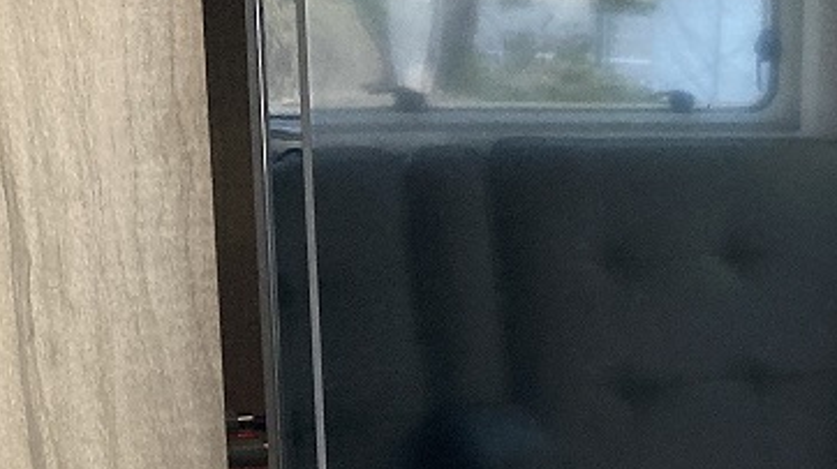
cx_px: 966
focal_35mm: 85
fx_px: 1885
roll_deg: -0.6
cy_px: 372
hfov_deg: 23.2
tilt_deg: -6.2
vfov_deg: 14.1
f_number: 1.8
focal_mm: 3.99
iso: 320
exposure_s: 1/30
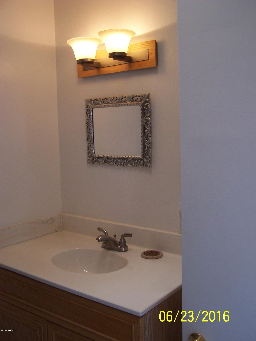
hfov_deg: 37.7
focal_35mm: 38
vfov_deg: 49.0
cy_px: 170
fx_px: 375
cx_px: 128
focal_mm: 6.3
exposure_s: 1/30
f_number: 2.8
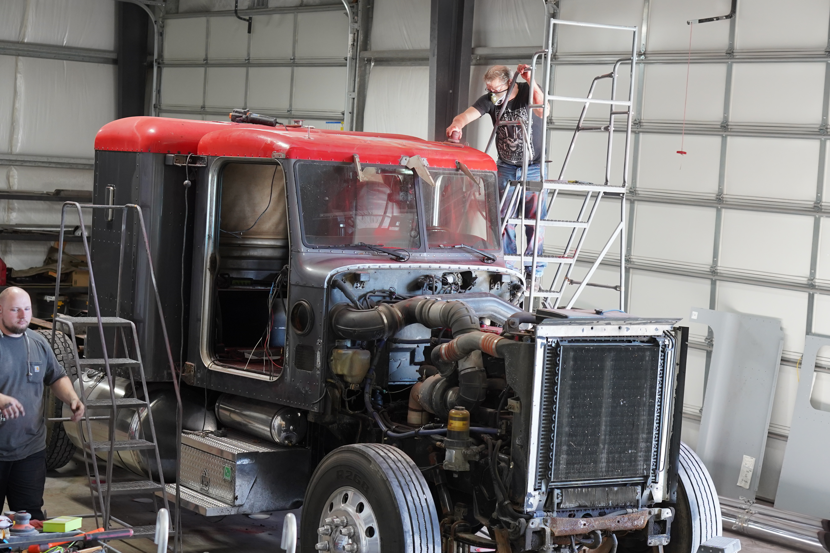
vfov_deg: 18.2
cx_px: 415
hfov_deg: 27.0
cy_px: 276
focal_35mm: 75
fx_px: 1729
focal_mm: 50
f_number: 4
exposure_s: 1/160
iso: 1250
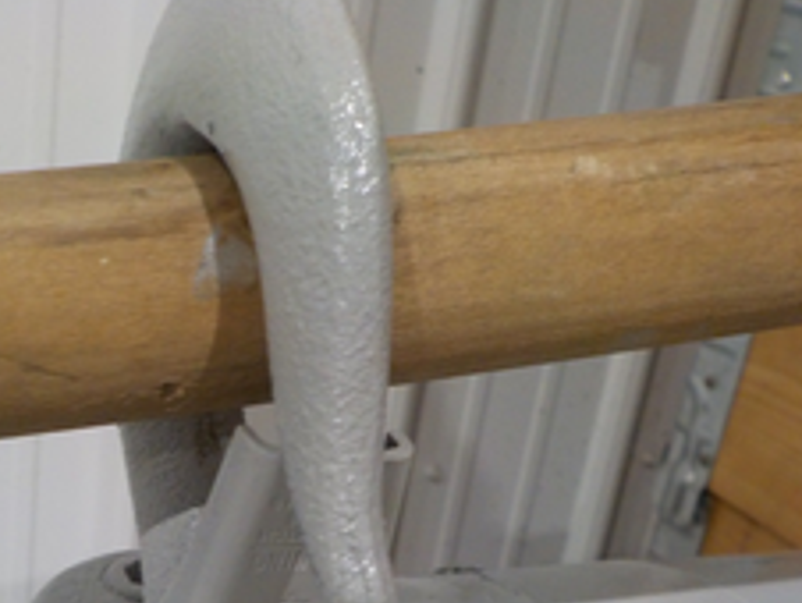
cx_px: 188
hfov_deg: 35.2
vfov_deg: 27.3
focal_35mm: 53
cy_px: 436
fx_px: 1229
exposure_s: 1/30
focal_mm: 4.1
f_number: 3.3
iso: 250
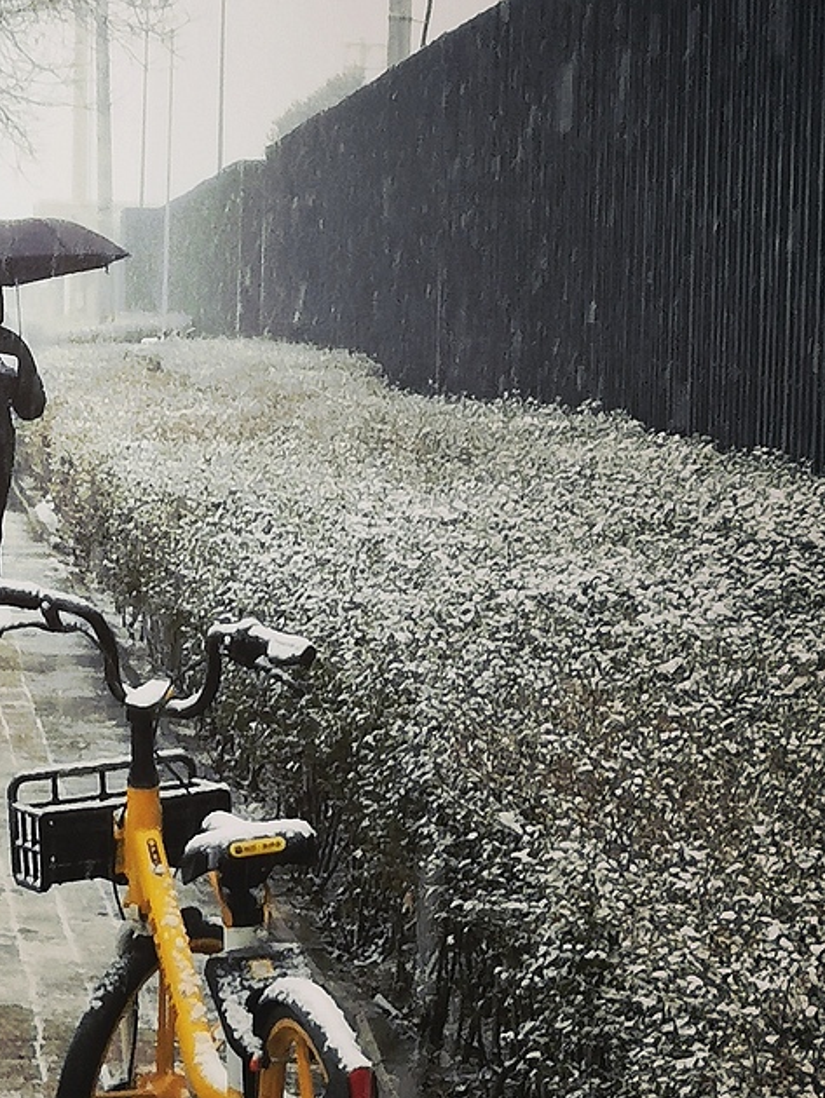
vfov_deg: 11.2
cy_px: 358
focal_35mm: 176
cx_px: 124
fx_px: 5589
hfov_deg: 8.4
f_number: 2.4
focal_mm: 3.95
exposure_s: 1/50
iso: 64
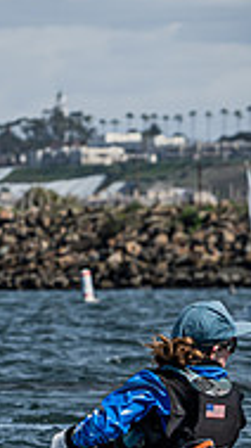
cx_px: -419
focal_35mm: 675
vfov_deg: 3.2
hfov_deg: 1.8
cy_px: 442
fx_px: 8005
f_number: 9
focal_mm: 210
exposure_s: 1/1250
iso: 320
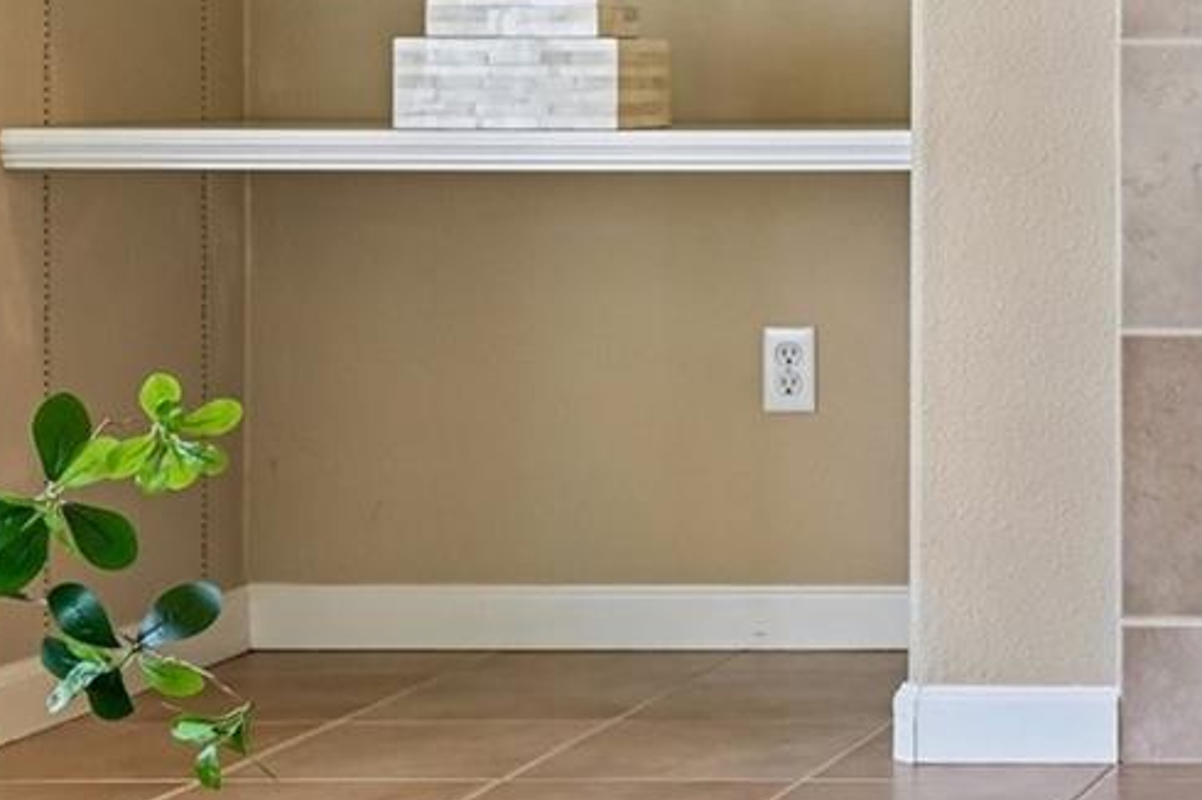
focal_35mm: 98
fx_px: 3270
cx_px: 1850
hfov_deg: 18.3
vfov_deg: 13.8
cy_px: 42
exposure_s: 1/25
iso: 400
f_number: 6.3
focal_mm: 30
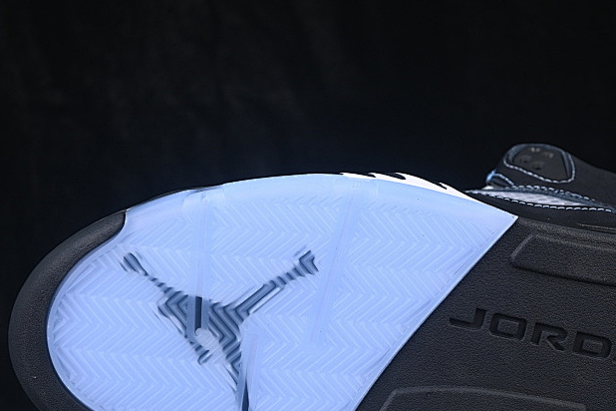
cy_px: 253
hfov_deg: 15.6
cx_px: 430
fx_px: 2241
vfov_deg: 10.5
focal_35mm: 131
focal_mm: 50
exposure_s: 1/60
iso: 160
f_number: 6.3
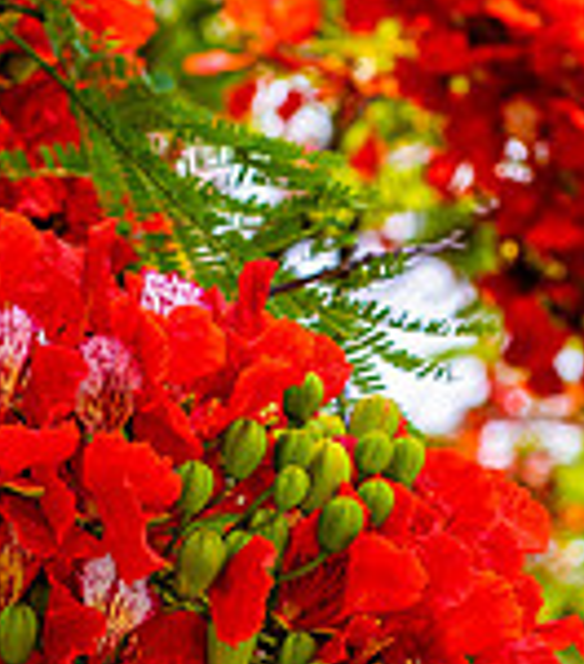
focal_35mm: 284
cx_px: 71
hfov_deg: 5.8
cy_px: 664
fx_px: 5802
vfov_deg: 6.5
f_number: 4.5
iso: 64
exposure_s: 1/200
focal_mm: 70
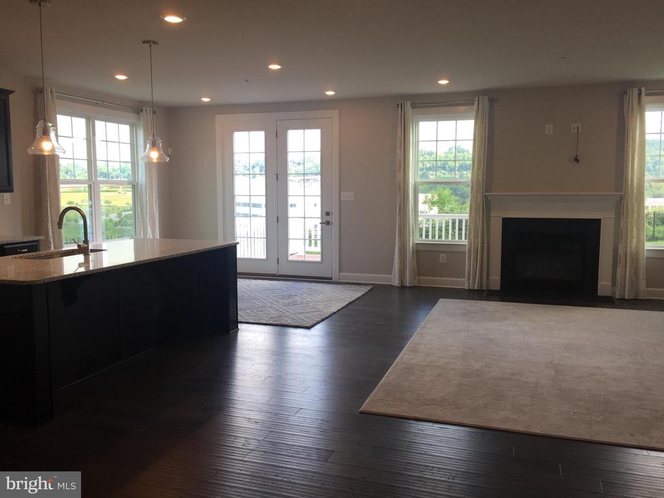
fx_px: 556
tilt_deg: -6.6
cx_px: 332
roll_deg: -1.7
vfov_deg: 48.2
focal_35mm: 29
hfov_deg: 61.7
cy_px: 249
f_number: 2.2
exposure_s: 1/120
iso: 40
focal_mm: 4.15
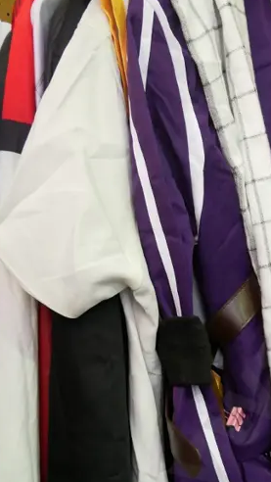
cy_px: 393
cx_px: 257
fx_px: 753
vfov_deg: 34.3
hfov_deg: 19.9
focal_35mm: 59
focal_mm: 13
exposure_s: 1/60
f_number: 3.5
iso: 1600
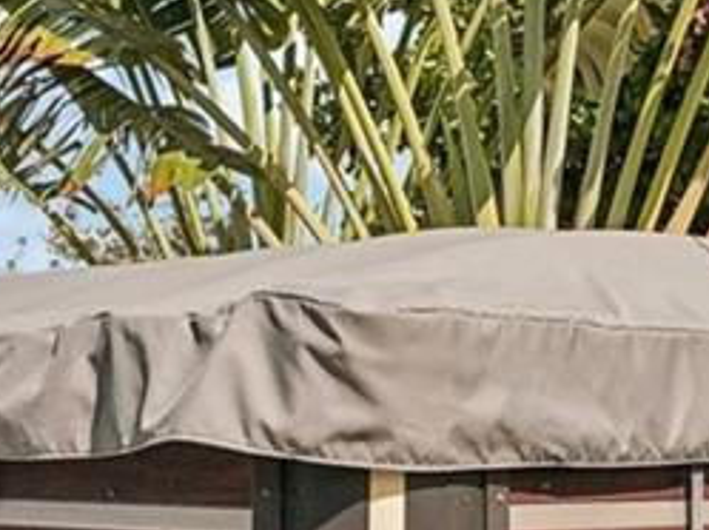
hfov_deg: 19.8
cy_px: 479
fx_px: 2025
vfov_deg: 14.7
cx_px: 410
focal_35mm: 99
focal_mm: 16
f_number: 8
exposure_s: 1/1250
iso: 400
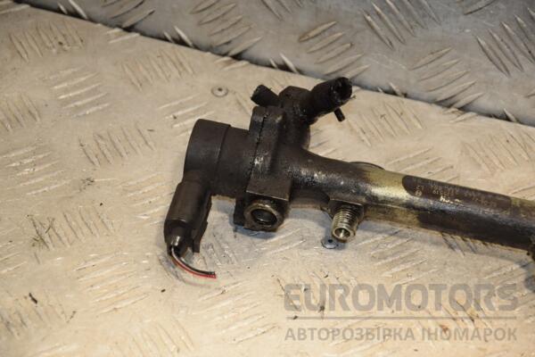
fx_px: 2006
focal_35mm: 135
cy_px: 178
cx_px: 268
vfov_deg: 10.2
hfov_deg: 15.2
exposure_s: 1/200
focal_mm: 90
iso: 800
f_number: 6.3
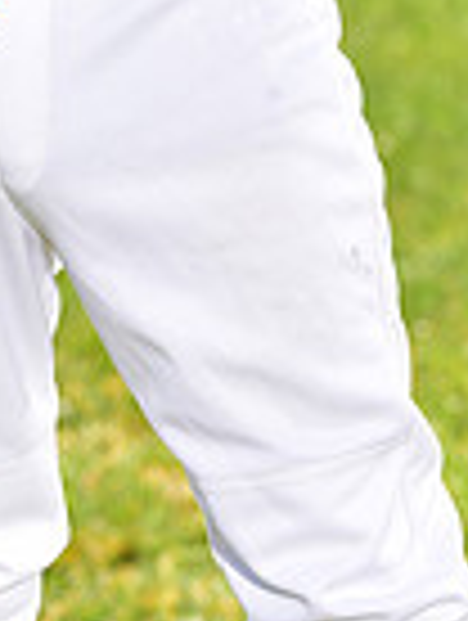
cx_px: 232
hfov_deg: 3.1
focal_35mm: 484
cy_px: -508
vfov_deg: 4.1
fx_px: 8698
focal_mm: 120
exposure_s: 1/250
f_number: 5
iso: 100
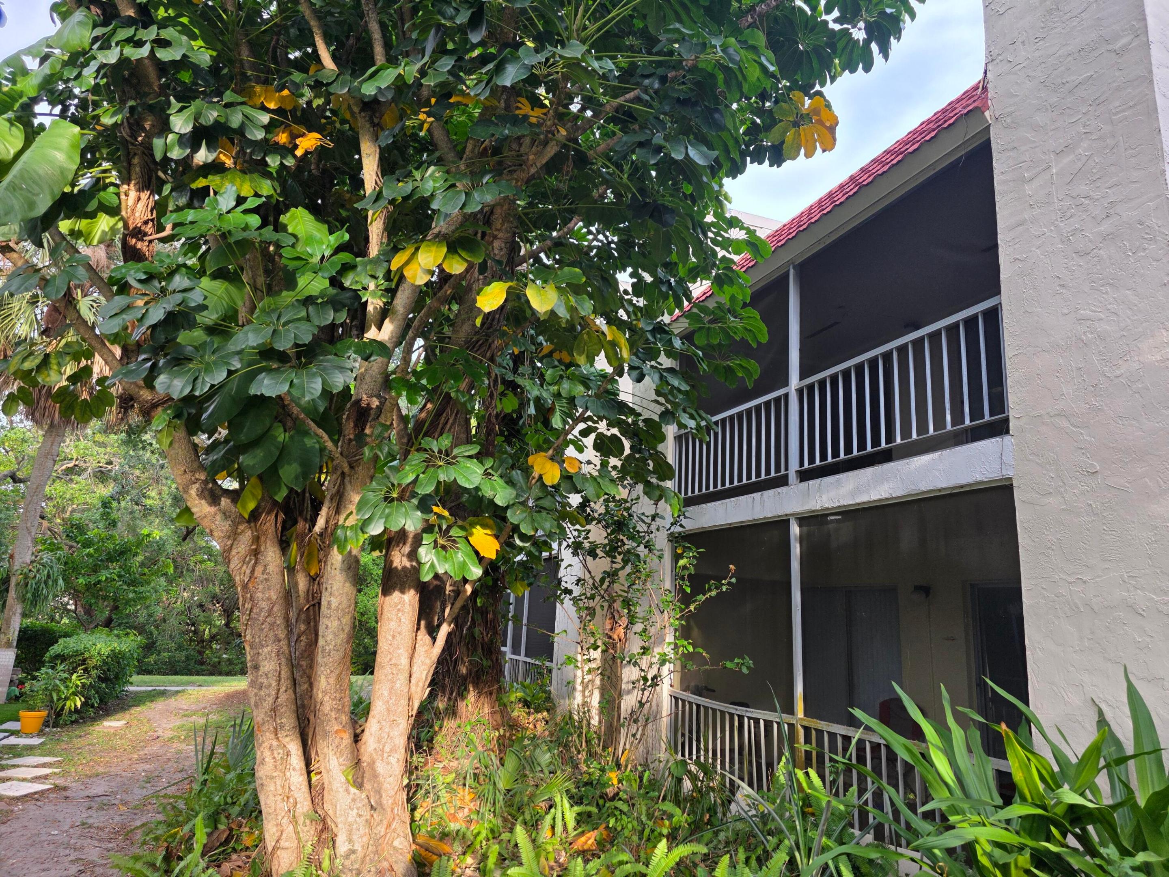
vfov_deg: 58.9
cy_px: 438
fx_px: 777
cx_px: 584
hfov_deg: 73.9
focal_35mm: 23
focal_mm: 6.3
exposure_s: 1/180
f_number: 1.7
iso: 50
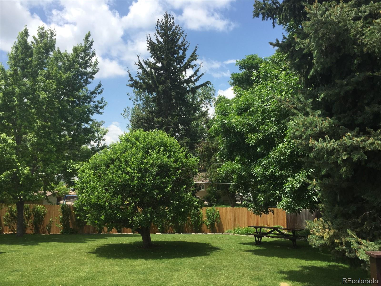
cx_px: 190
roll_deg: -1.0
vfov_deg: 48.2
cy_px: 143
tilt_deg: +8.4
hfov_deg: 61.7
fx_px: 319
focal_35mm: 29
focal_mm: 4.15
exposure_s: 1/1647
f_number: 2.2
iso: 32
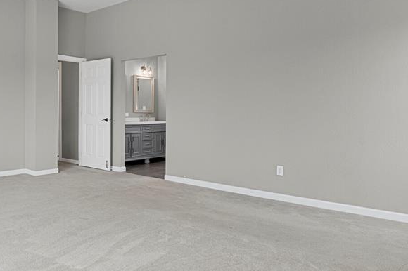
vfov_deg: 43.4
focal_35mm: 30
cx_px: 70
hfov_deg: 56.5
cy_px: 111
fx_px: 340
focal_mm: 17
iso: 250
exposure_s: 1/2.5
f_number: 6.3
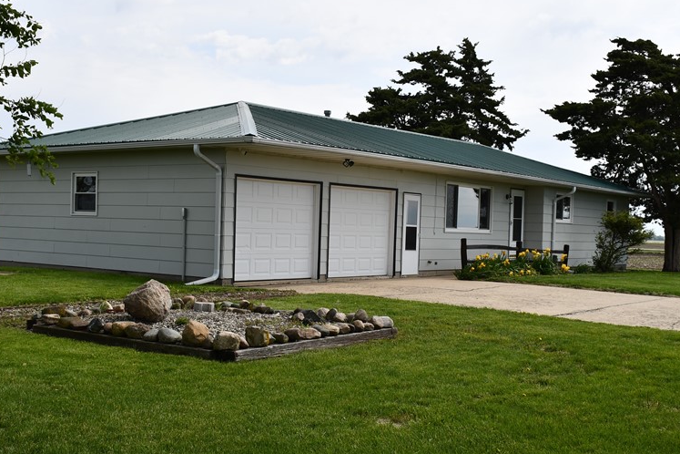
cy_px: 246
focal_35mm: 48
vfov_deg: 28.1
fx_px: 907
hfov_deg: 41.1
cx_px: 324
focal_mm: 22
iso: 100
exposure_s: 1/320
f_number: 9
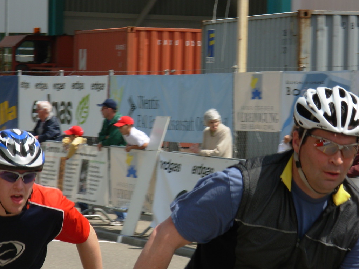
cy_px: 134
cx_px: 180
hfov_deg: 10.4
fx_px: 1970
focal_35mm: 190
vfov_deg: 7.8
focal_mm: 31.4
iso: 50
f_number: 8.4
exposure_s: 1/203
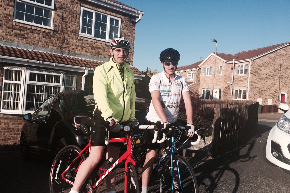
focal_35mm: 31
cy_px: 94
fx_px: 250
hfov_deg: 60.3
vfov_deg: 42.3
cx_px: 143
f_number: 2.2
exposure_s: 1/1786
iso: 32
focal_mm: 4.15
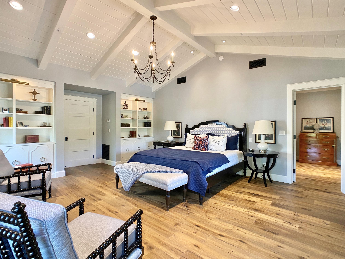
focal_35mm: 26
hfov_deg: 67.3
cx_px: 172
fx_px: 259
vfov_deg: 53.1
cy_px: 130
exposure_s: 1/60
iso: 160
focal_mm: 4.25
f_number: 1.8
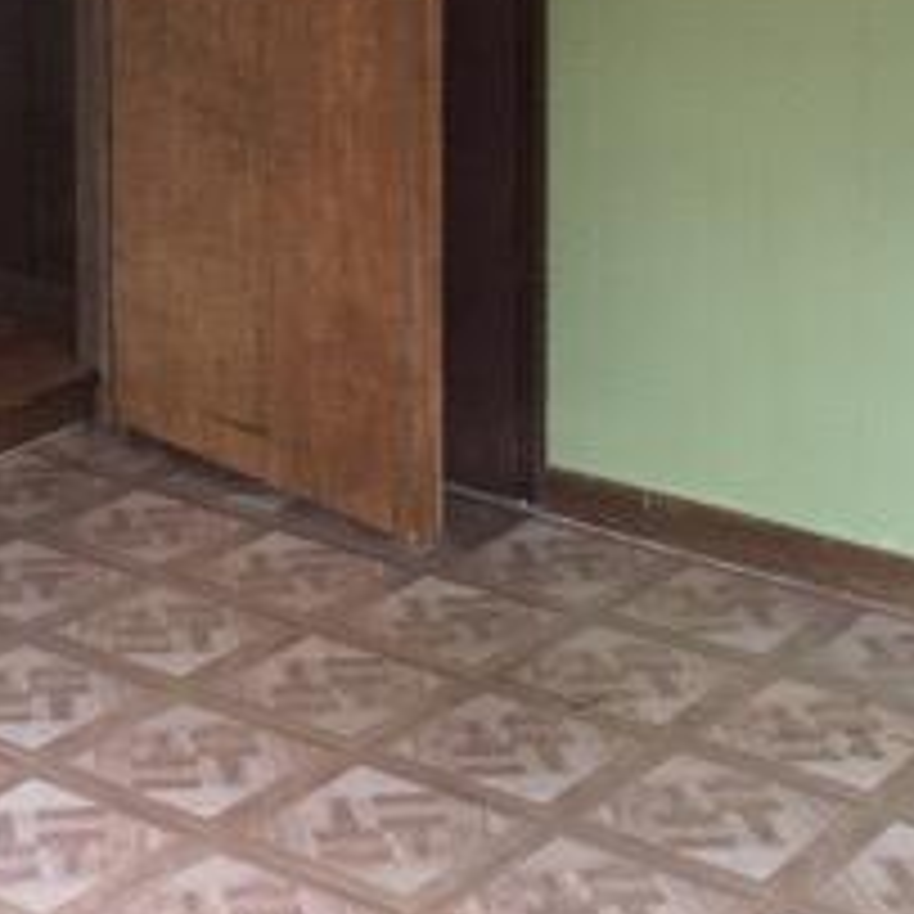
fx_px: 2420
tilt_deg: -5.3
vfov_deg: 20.2
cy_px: -140
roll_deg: +0.5
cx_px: 239
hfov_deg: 21.2
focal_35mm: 81
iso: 250
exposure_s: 1/15
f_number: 2.2
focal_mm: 4.15
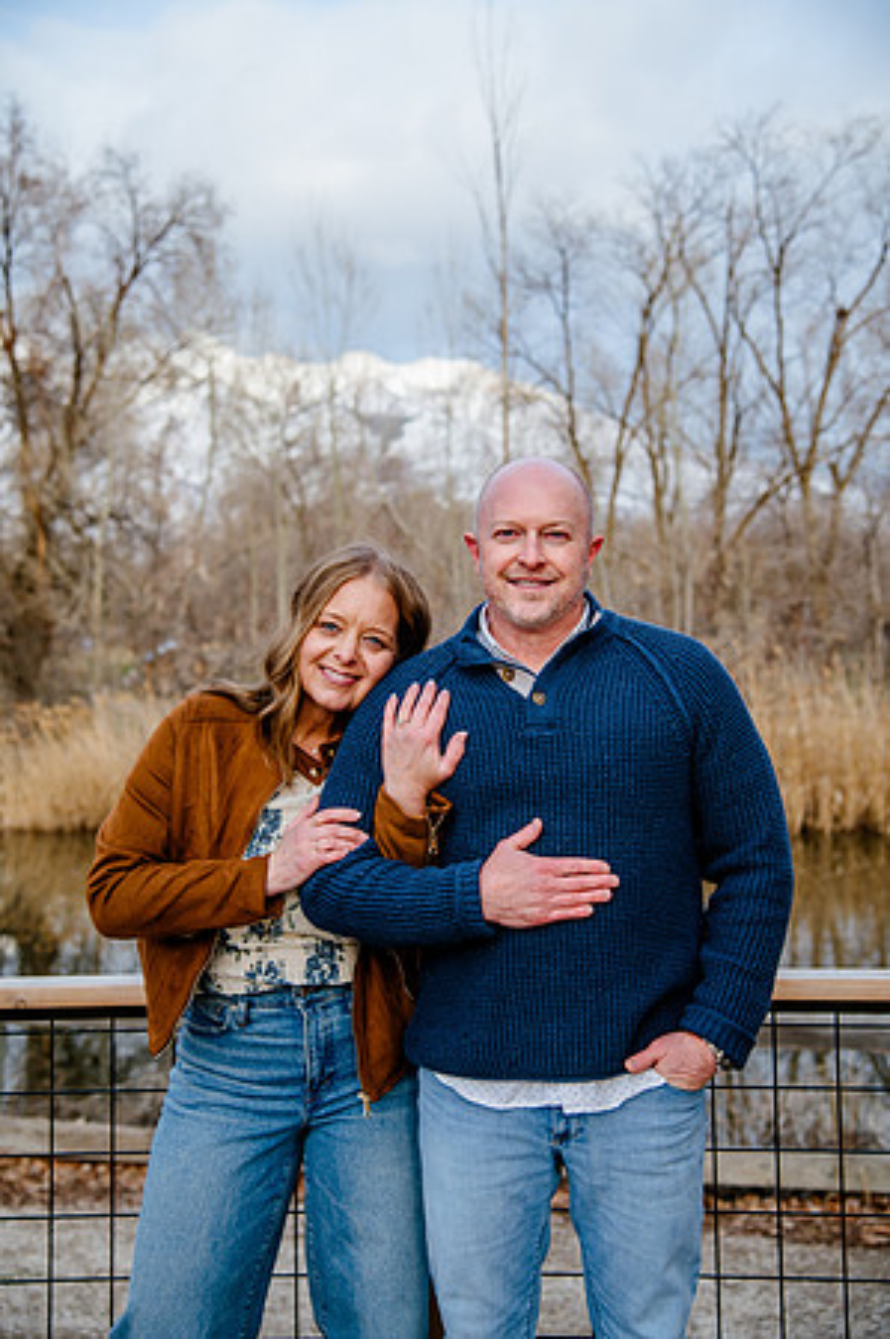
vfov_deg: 38.2
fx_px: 1933
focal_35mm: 52
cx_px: 445
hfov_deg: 25.9
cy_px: 670
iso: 250
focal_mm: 52
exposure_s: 1/320
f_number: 4.5
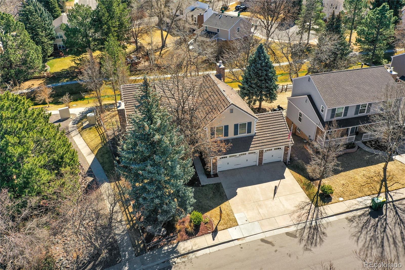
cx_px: 202
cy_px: 135
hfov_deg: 65.5
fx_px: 315
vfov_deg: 46.4
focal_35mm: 28
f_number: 5.6
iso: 100
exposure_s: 1/400
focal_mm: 10.26
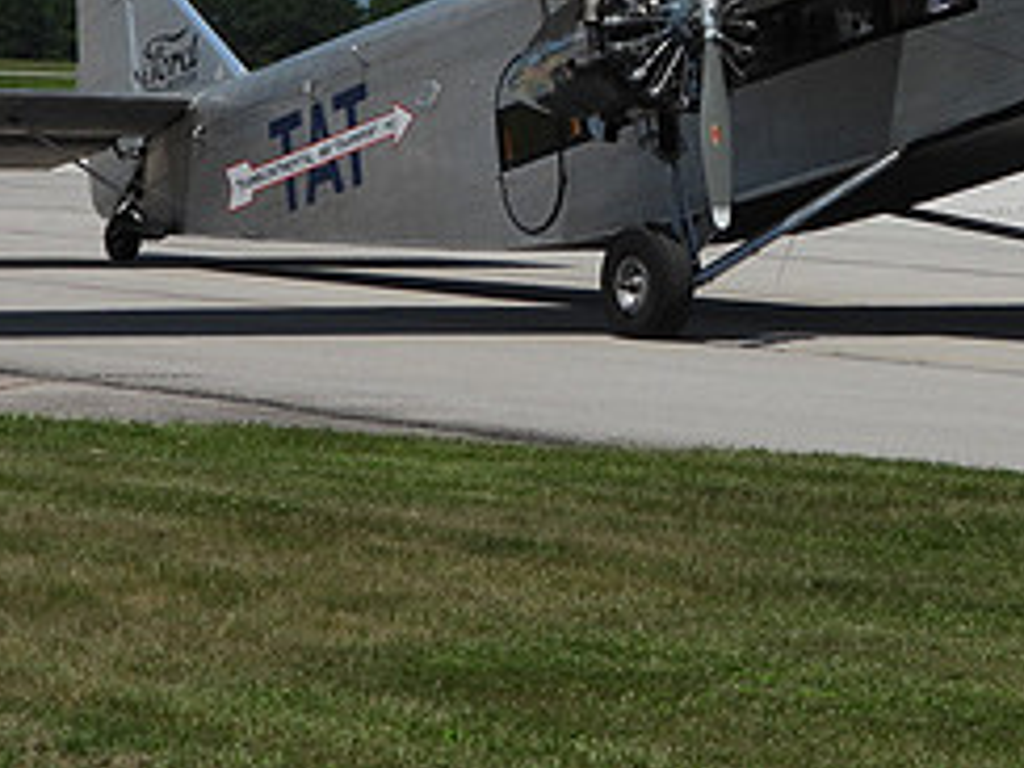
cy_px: -136
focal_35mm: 190
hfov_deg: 10.4
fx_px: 5621
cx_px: 848
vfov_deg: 7.8
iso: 100
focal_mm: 14.4
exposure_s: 1/640
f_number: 3.5
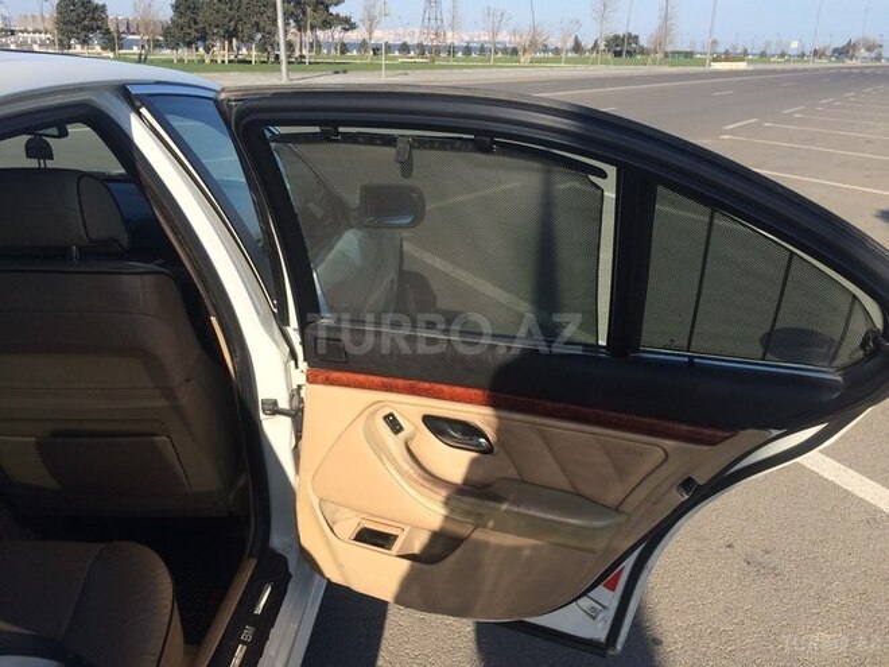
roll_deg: -2.0
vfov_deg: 48.2
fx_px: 745
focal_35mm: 29
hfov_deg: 61.7
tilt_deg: -20.0
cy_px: 334
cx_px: 444
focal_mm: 4.15
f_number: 2.2
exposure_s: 1/1580
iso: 32
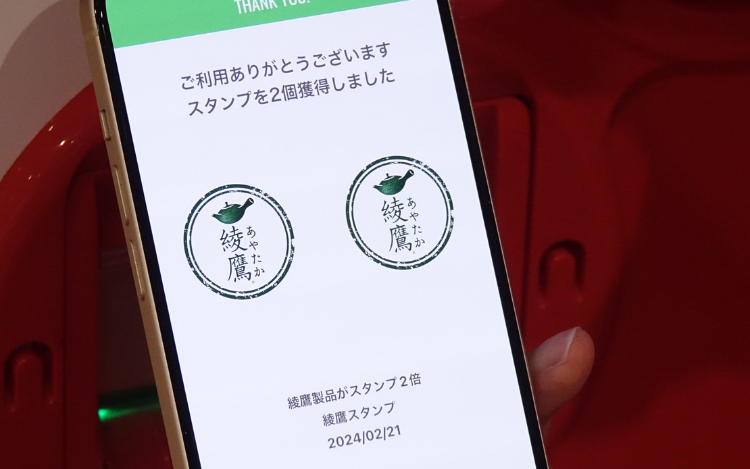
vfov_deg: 5.5
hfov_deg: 8.8
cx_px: 316
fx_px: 4865
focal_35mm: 238
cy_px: 274
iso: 1250
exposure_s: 1/160
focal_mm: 49.51
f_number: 4
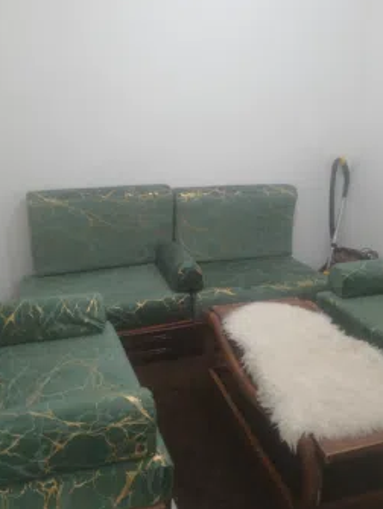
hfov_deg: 45.5
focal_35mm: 31
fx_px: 456
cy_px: 251
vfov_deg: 58.3
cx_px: 187
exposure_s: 1/50
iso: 160
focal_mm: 3.98
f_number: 1.8
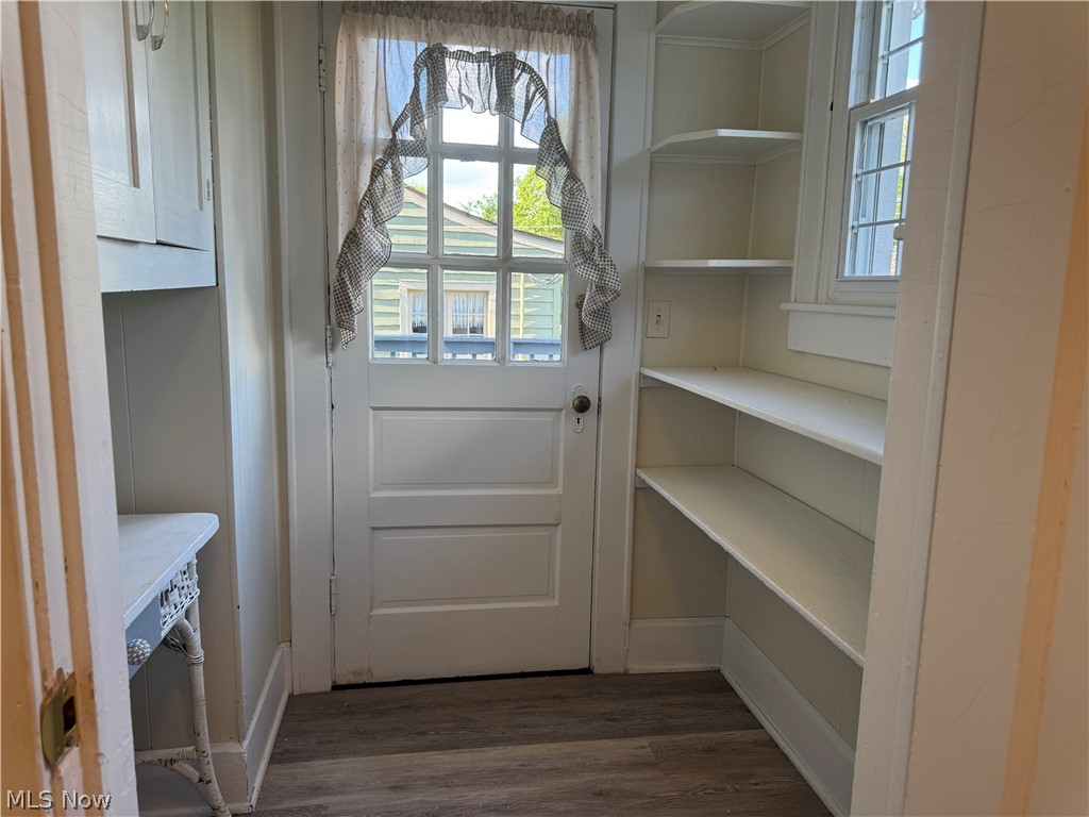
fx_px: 755
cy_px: 408
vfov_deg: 56.8
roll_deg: -1.7
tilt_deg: -9.9
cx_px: 544
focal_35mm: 24
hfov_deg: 71.6
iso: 100
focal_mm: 6.76
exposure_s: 1/120
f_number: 1.78
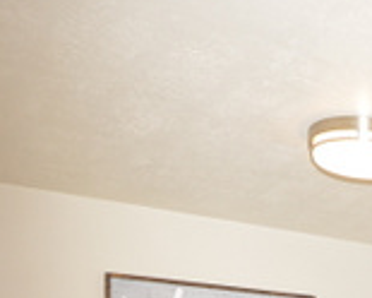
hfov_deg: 25.6
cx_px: 538
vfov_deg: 22.5
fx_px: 639
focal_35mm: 58
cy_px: 418
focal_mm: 10
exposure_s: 1/100
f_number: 5
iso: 400
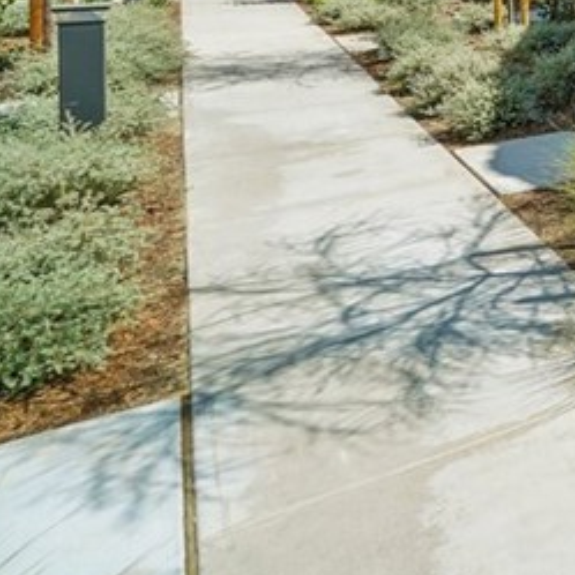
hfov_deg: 19.4
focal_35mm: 42
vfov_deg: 32.6
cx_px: 1155
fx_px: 789
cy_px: -122
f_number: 8
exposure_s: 1/125
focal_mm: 12
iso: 100
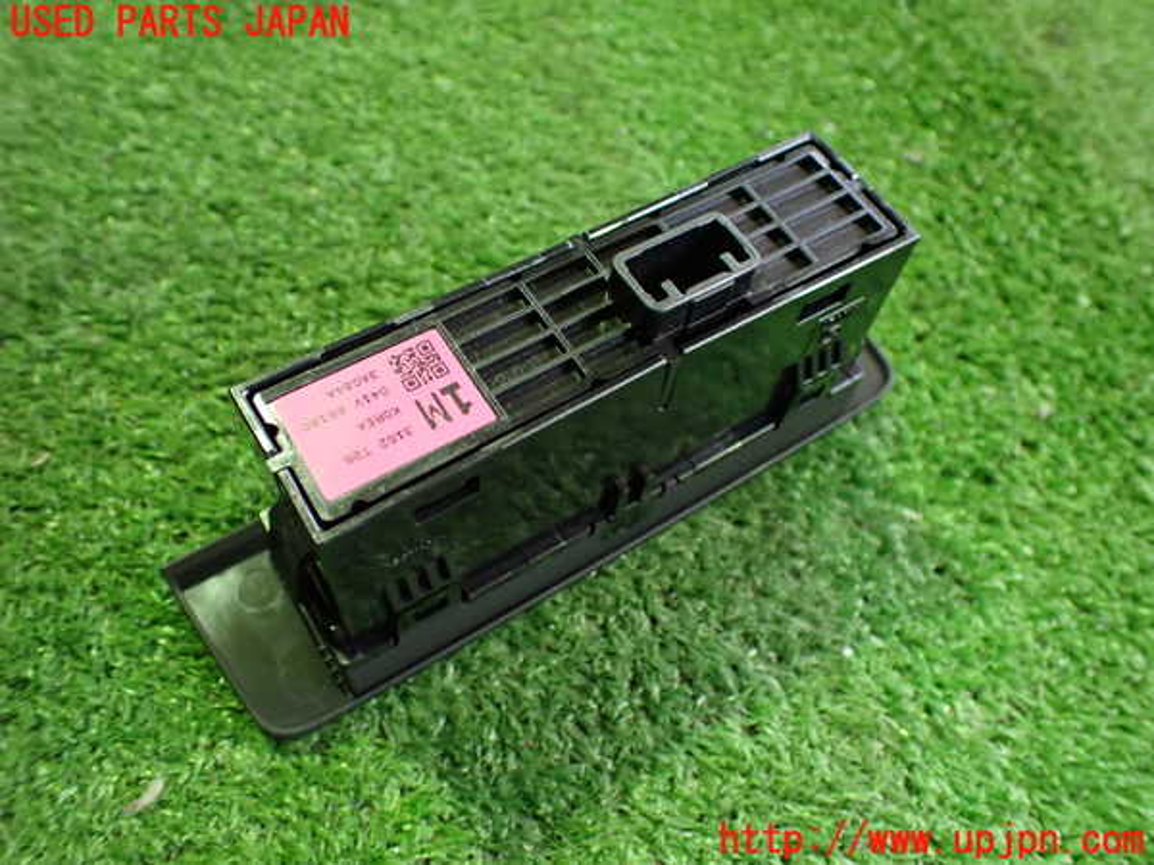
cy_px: 432
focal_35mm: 30
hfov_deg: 60.0
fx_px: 1000
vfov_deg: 46.8
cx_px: 577
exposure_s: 1/40
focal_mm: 5.4
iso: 800
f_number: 2.3
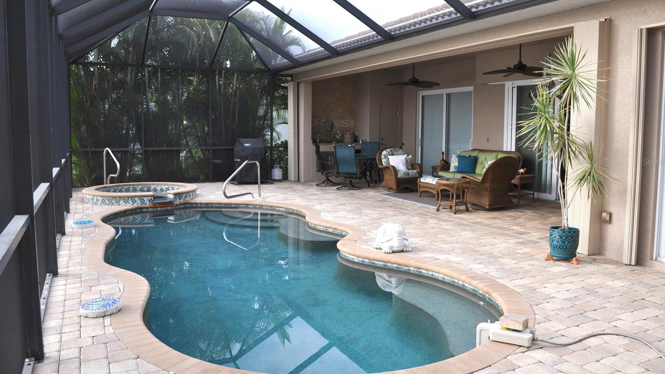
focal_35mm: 29
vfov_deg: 40.1
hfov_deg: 66.0
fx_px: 511
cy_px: 162
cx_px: 340
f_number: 5.6
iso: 220
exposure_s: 1/125
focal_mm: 18
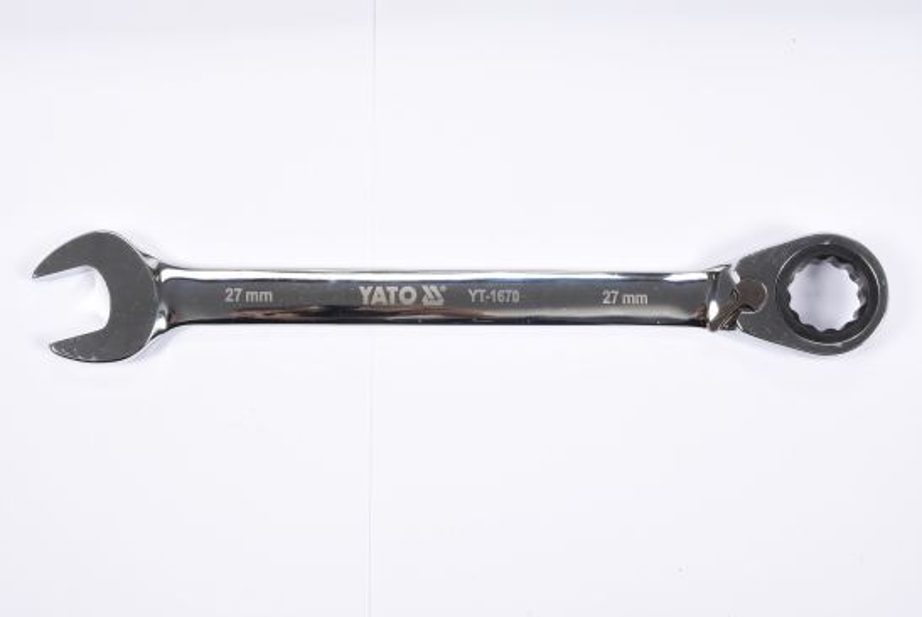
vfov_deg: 25.1
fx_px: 1384
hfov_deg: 36.8
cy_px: 308
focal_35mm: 54
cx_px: 461
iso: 250
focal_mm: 36
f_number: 14
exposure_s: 1/125
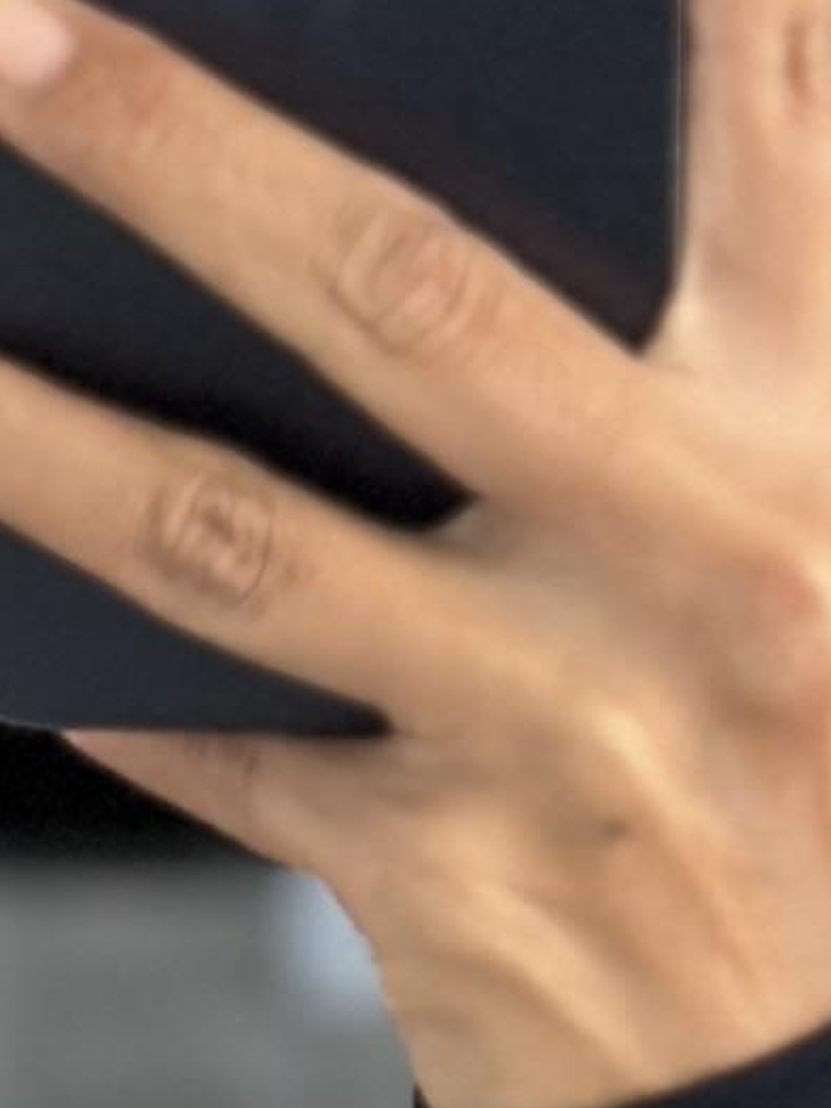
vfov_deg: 5.3
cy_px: 1943
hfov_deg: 4.0
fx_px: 11848
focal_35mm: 370
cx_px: -867
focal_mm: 6.86
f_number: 1.78
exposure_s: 1/60
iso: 320
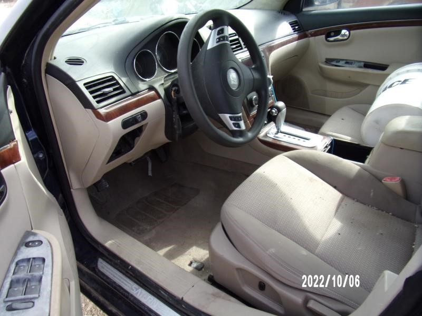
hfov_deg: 71.6
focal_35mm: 24
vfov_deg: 56.8
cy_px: 158
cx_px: 211
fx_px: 293
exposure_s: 1/140
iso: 80
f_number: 3.3
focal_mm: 4.3
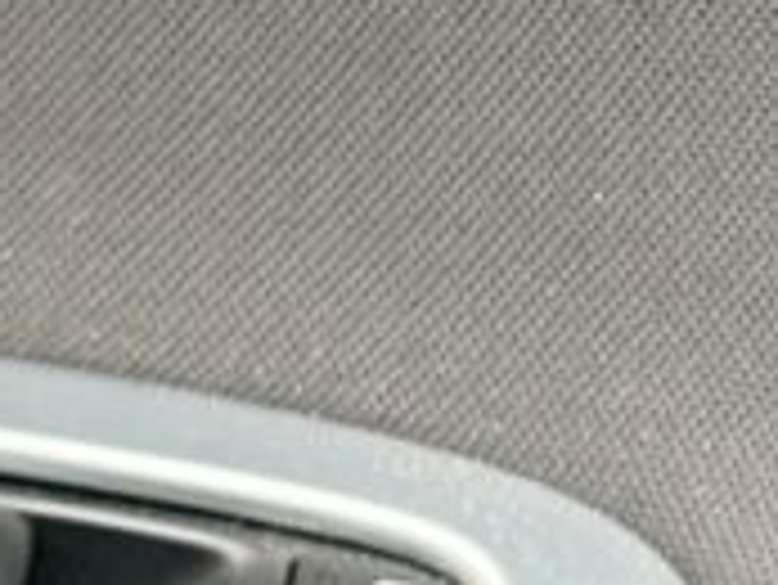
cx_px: 265
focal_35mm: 307
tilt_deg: -28.2
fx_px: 6905
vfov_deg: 4.8
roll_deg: +3.1
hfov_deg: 6.4
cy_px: -202
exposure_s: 1/126
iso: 100
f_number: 1.6
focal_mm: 5.96
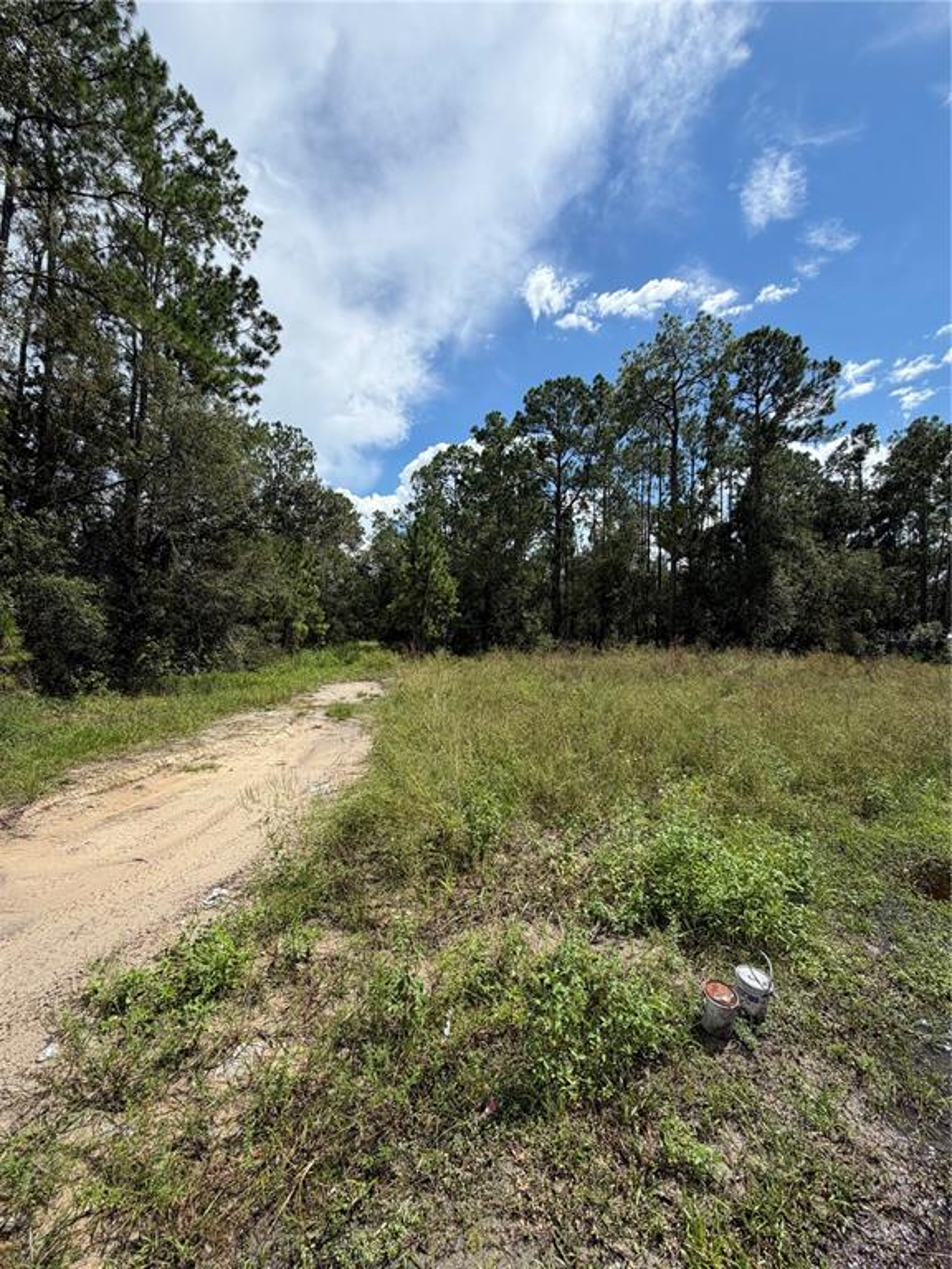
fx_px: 513
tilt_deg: +1.9
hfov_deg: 85.7
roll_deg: -1.5
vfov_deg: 102.1
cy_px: 634
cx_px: 476
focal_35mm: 14
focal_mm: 2.22
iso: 20
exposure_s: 1/1312
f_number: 2.2
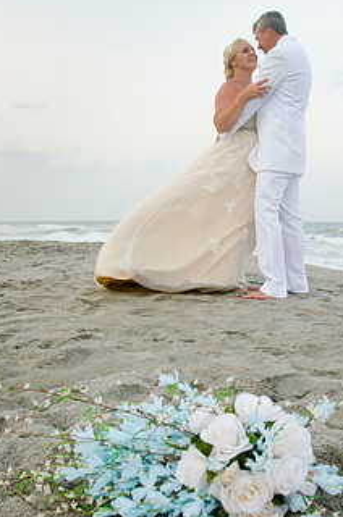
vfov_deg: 50.7
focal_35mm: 38
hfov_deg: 34.8
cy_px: 291
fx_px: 545
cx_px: 205
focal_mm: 18
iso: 200
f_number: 5.6
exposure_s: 1/100
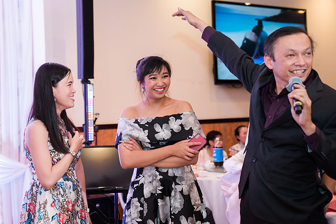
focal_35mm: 63
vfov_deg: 21.4
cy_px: 114
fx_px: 592
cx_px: 146
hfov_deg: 31.6
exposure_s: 1/125
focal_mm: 56
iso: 1000
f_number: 2.8
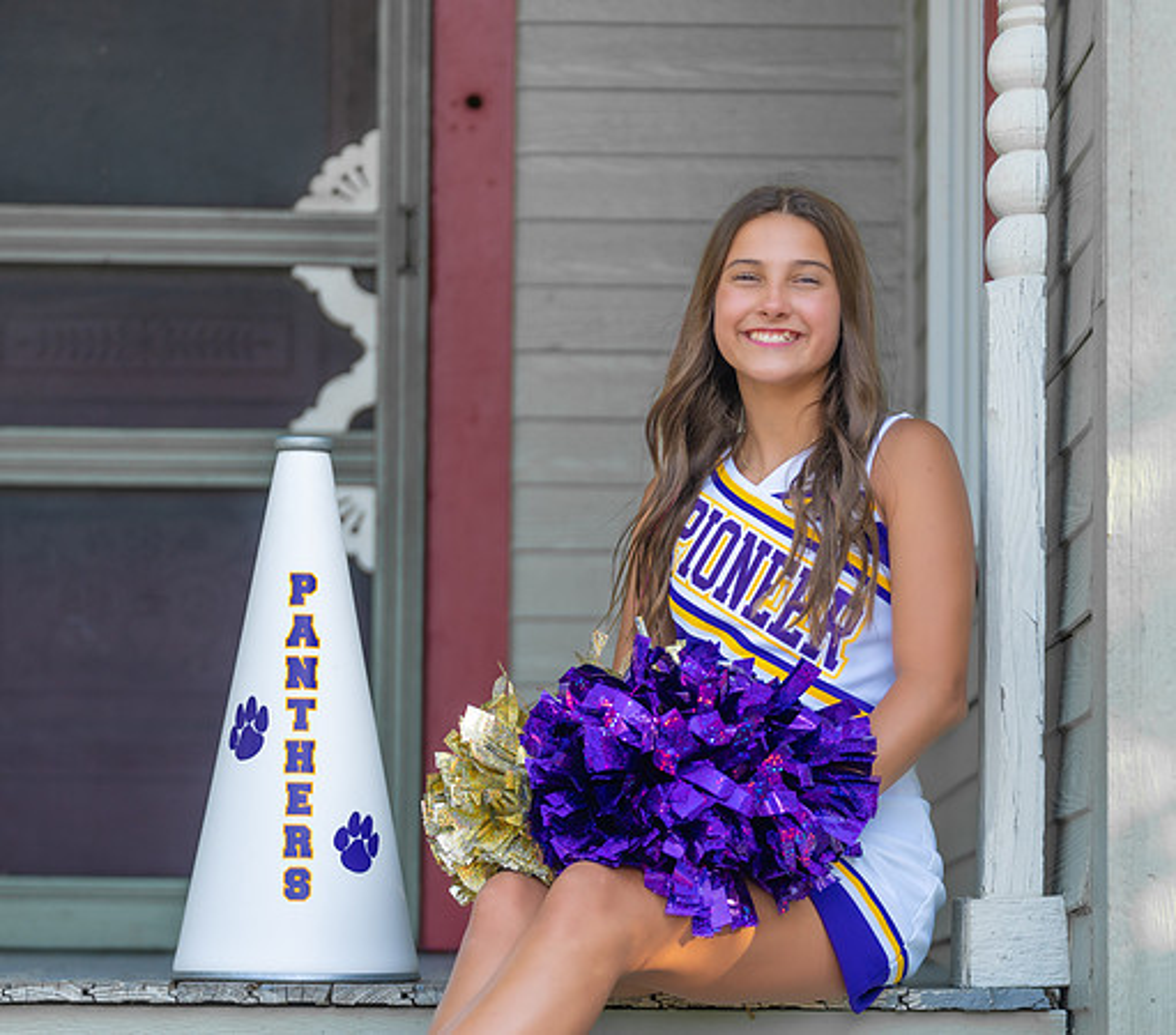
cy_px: 564
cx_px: 667
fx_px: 5211
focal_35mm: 144
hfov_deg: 12.9
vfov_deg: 11.3
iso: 125
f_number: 2.8
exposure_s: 1/320
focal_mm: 107
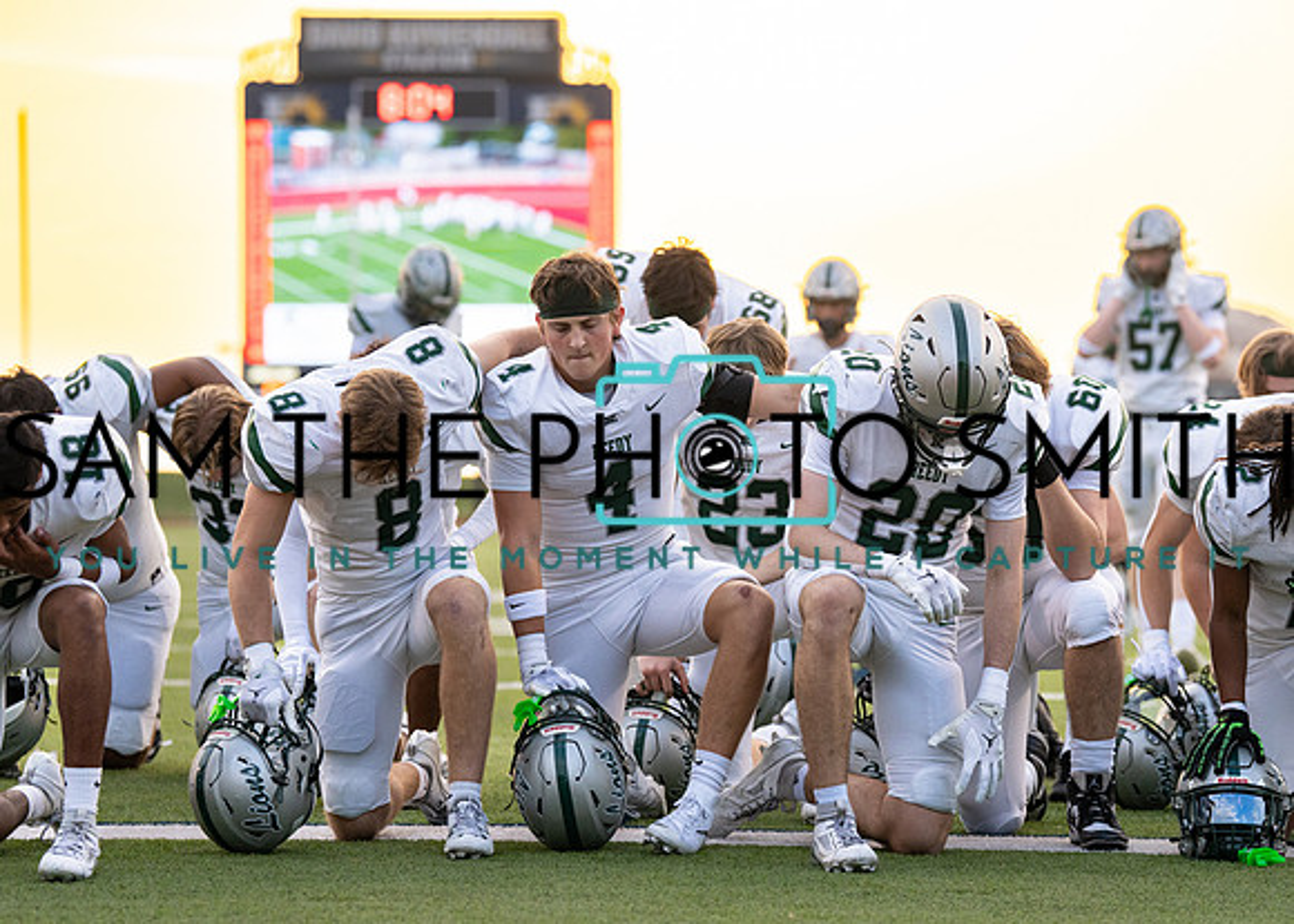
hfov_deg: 13.4
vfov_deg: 9.6
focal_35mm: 150
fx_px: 5509
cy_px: 503
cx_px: 749
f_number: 2.8
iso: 640
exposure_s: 1/2500
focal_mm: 113
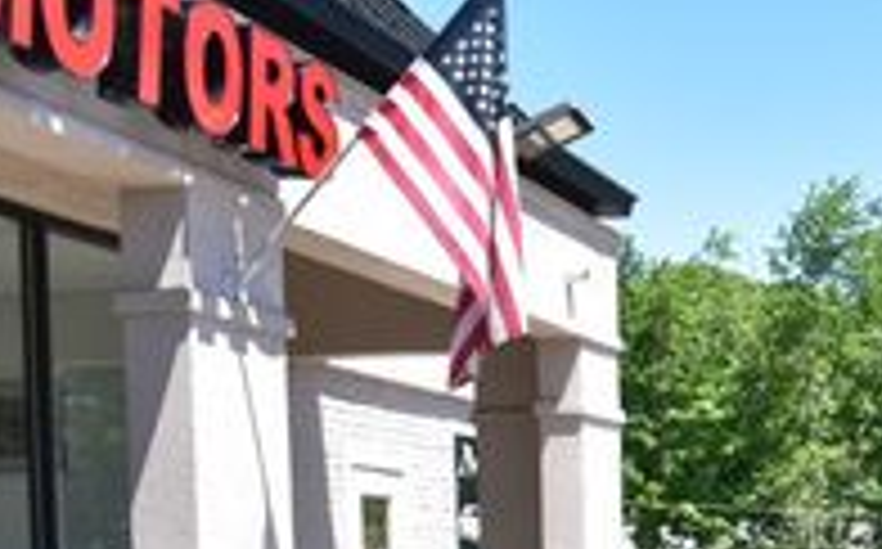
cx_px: 1188
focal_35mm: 90
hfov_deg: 20.7
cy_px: 738
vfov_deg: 13.9
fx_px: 2161
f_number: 10
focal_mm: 18
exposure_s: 1/320
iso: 400
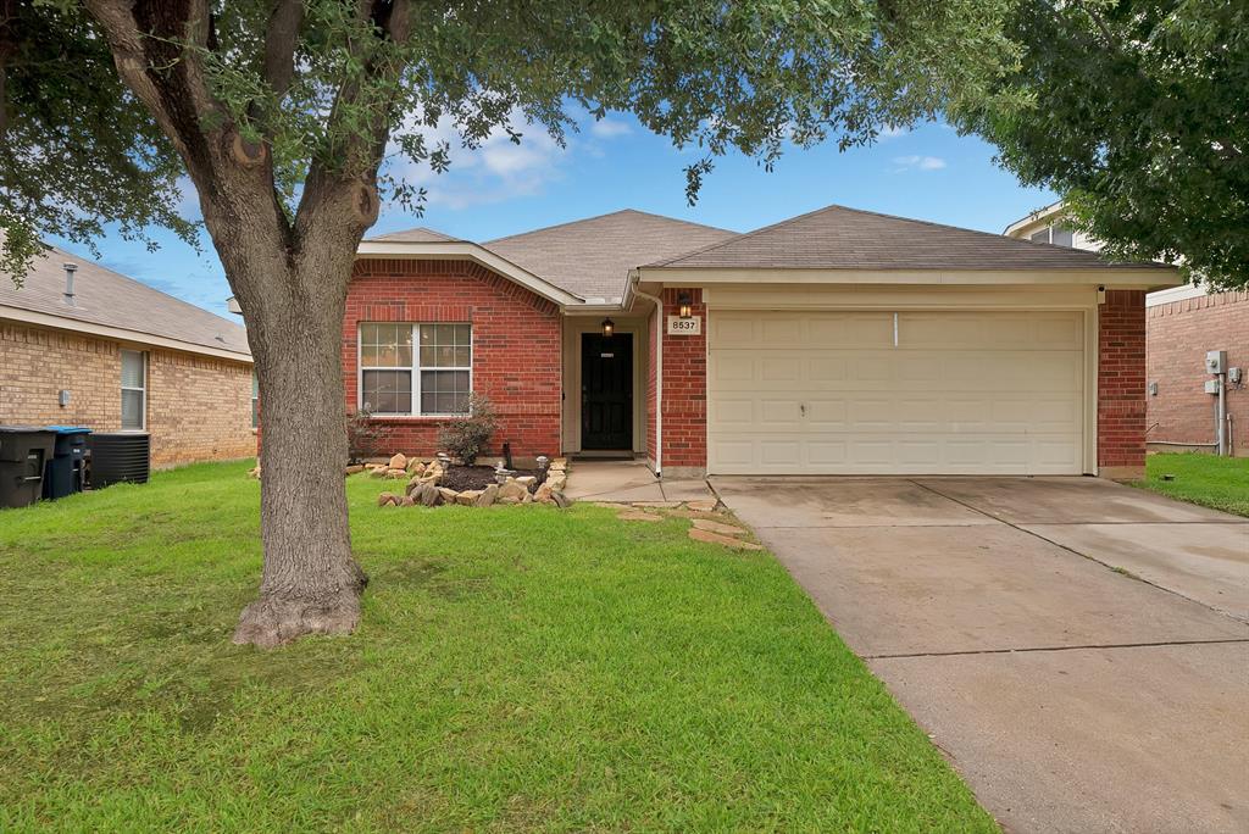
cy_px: 417
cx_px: 624
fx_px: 764
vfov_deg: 57.3
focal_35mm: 22
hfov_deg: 78.5
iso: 640
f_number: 9
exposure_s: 1/400
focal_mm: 22
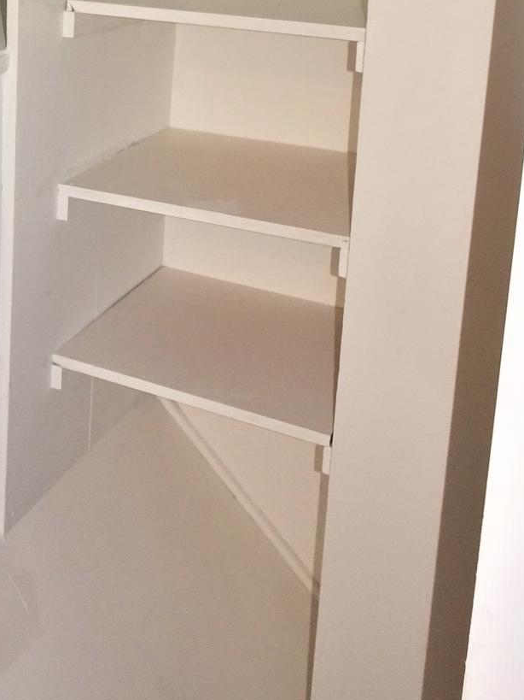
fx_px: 908
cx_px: 90
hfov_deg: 31.2
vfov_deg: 38.9
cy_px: 61
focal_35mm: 45
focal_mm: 4.1
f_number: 3.5
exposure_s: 1/30
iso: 200
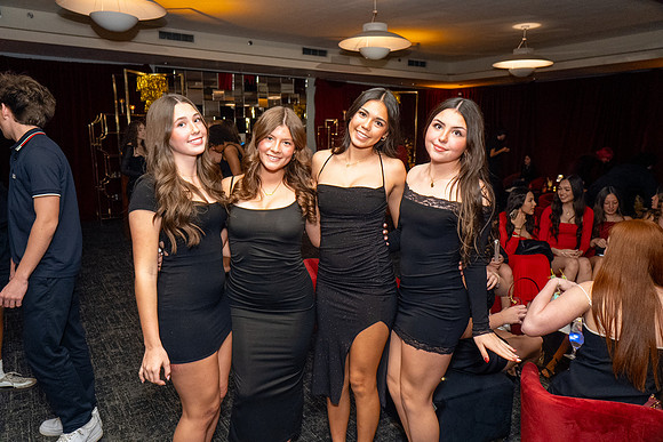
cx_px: 332
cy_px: 221
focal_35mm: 25
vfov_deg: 51.3
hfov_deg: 71.5
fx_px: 461
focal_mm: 25
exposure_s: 1/200
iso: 3200
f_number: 4
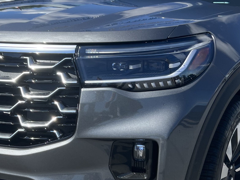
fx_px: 464
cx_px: 115
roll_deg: +0.2
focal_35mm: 67
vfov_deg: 21.9
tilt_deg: -12.2
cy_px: 112
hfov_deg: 29.0
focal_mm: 5.7
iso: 50
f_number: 1.5
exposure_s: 1/2457
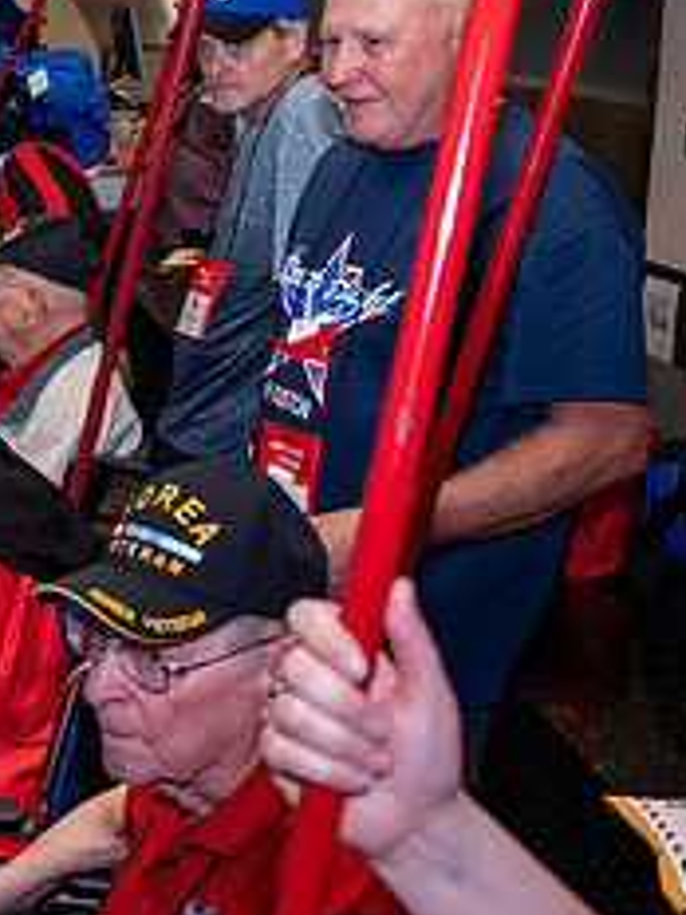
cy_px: 390
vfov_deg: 27.4
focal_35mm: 71
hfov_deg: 18.3
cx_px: -355
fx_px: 1876
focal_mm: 29.5
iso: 1600
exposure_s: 1/60
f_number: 4.5
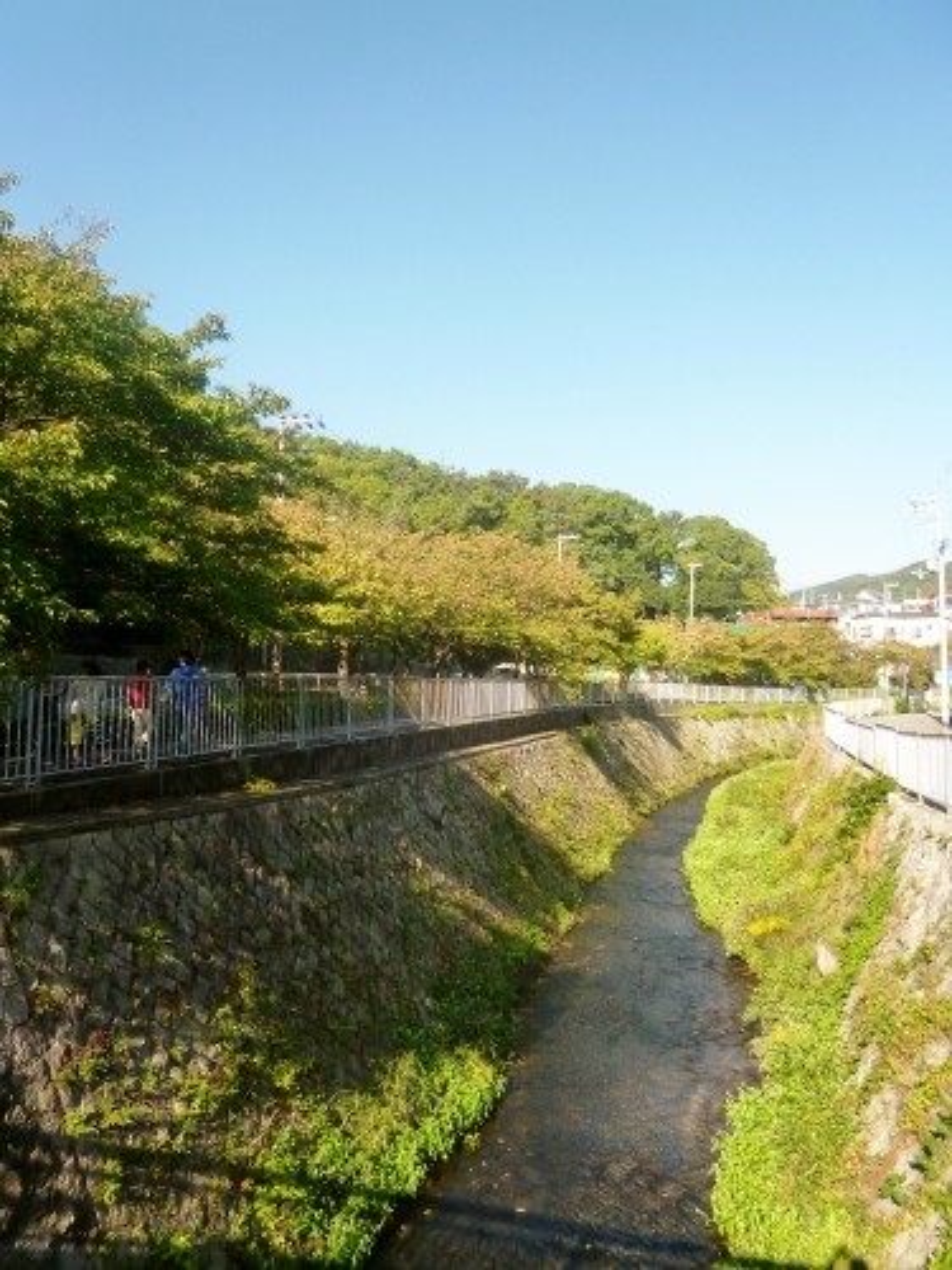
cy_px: 635
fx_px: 880
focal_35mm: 24
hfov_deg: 56.8
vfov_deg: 71.6
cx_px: 476
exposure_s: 1/800
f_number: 2.5
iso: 160
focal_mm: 4.3
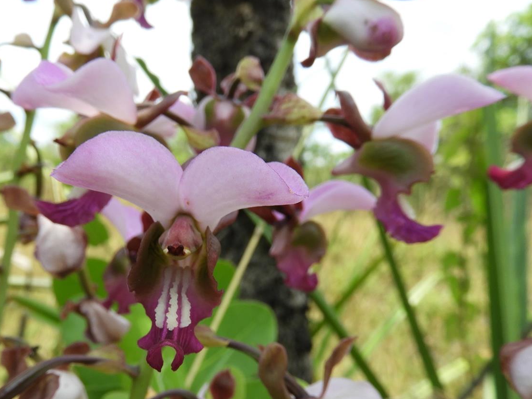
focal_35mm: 32
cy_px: 260
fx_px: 492
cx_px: 184
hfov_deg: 55.8
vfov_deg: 43.6
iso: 100
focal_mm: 4.3
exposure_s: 1/500
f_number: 3.3
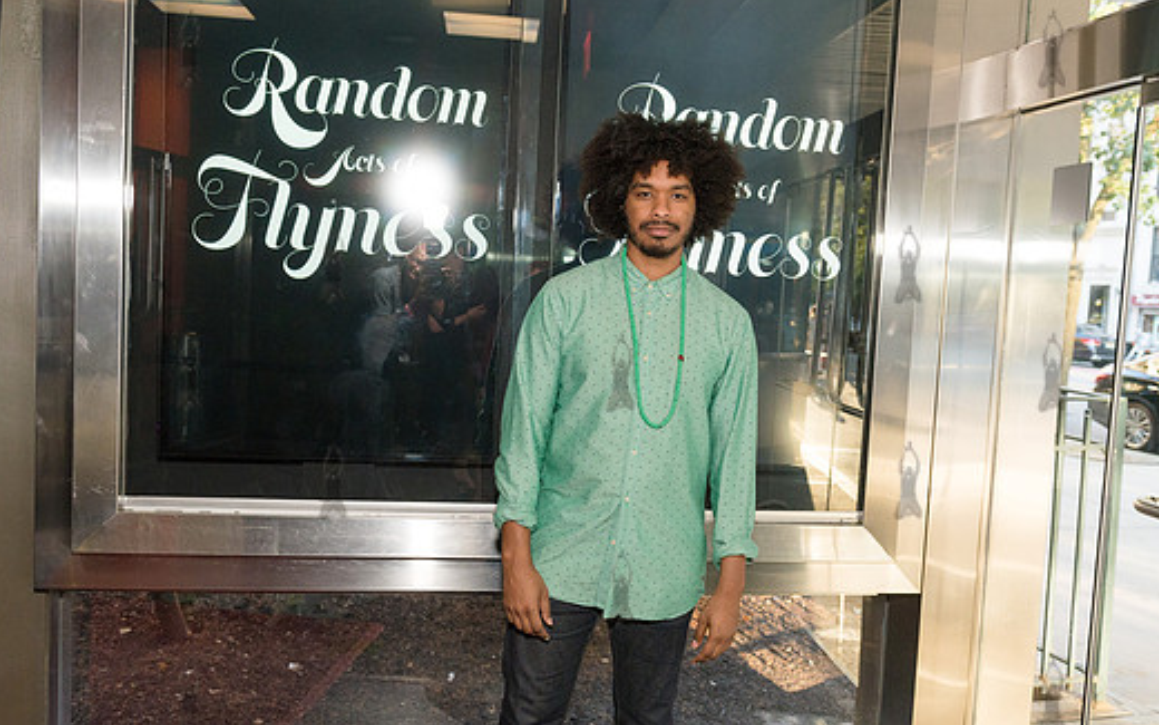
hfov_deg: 58.1
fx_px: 1042
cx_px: 620
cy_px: 371
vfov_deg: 38.3
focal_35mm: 33
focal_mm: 29
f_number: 4
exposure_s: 1/400
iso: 2000
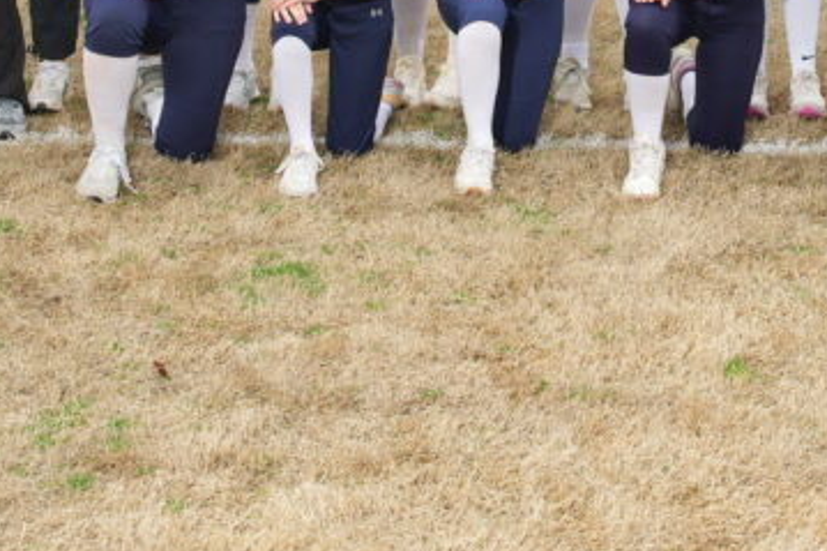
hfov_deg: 20.9
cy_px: -151
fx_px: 2227
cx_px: 615
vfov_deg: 13.6
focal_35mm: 97
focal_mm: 34
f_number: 8
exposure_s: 1/125
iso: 400
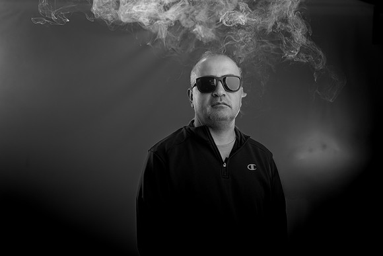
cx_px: 192
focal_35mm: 36
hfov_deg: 53.1
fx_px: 383
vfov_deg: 36.9
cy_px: 128
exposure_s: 1/400
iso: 64
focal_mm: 36
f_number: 2
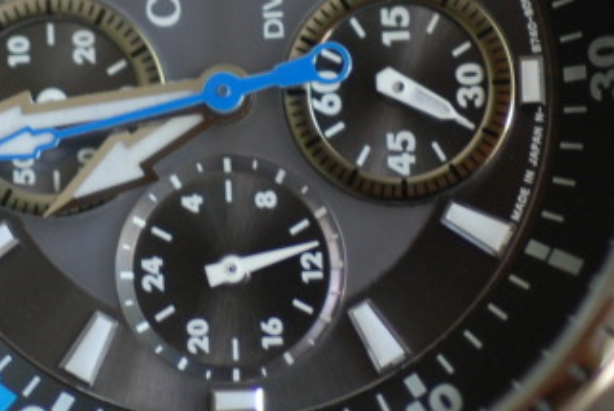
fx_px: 4902
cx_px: 252
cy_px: 79
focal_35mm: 287
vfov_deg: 4.8
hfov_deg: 7.2
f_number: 3.8
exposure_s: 1/40
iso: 400
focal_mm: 60
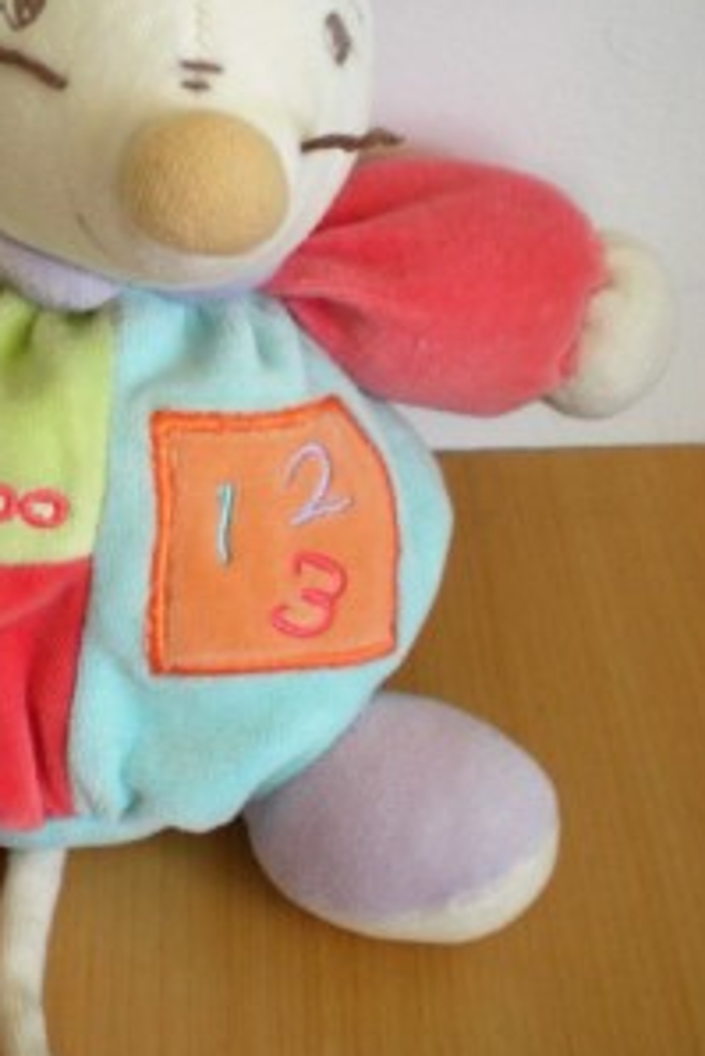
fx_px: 2024
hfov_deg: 19.4
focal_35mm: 69
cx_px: 57
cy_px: 482
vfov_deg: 29.2
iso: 154
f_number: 3.1
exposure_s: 1/60.2
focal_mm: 6.3
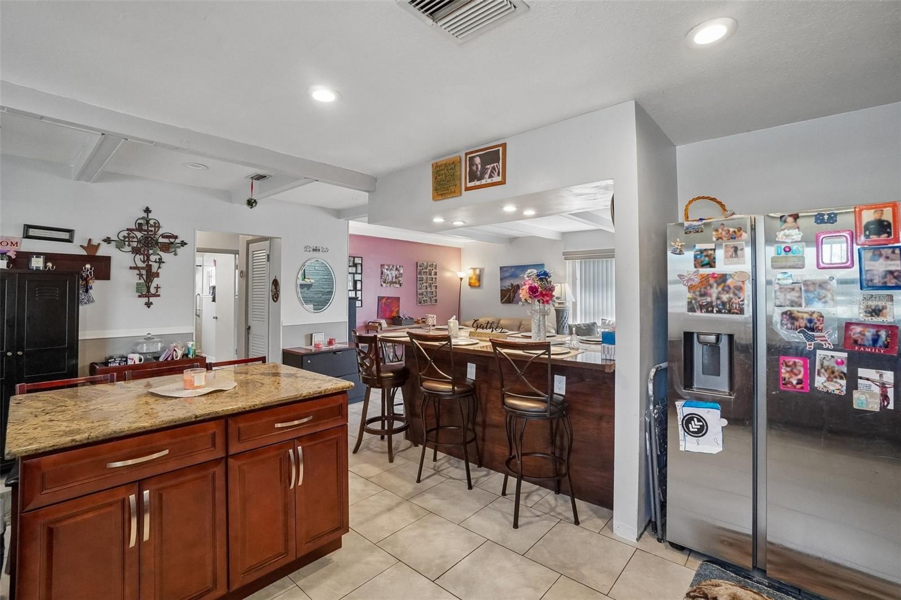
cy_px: 300
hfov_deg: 100.4
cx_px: 450
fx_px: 375
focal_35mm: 15
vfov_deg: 77.3
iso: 1250
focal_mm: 10
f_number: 8
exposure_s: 1/30
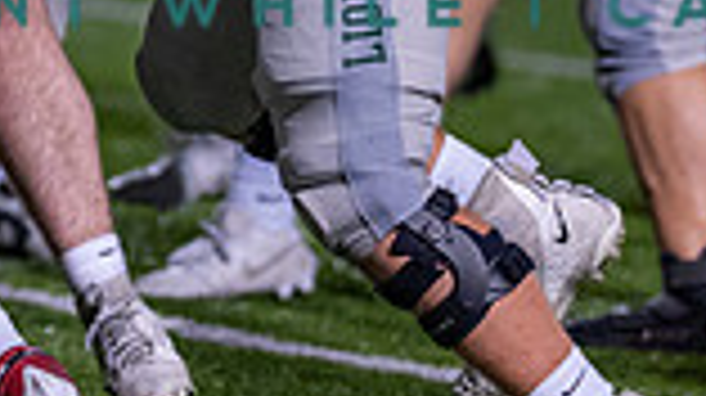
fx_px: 15338
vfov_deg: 1.5
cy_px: -402
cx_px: 210
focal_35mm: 820
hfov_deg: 2.6
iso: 1600
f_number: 1.8
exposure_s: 1/1250
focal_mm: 135
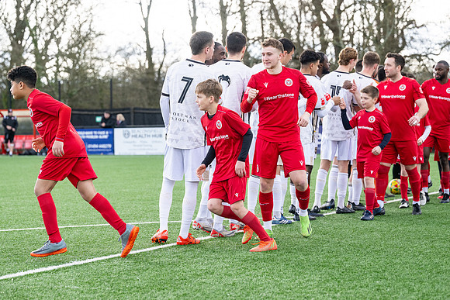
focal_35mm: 94
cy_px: 153
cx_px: 224
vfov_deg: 14.6
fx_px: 1175
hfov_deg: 21.7
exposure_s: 1/1600
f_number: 4
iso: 800
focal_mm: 92
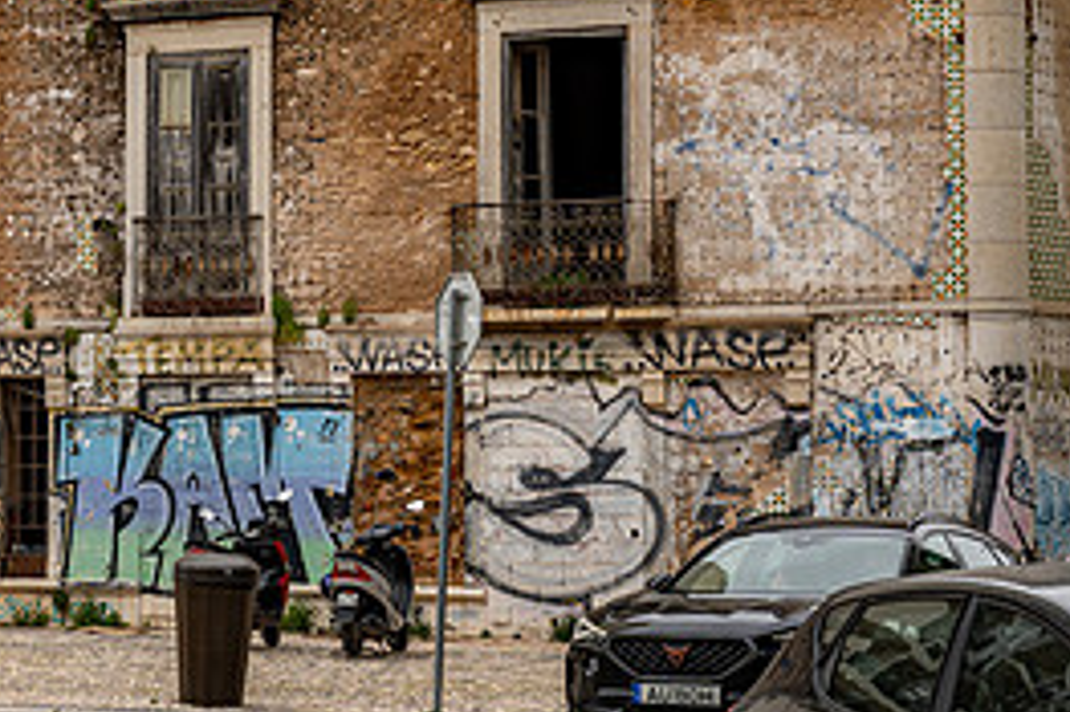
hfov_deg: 21.0
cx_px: 114
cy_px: 288
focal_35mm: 95
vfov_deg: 14.4
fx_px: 2822
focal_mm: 42
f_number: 6.3
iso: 100
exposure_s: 1/320
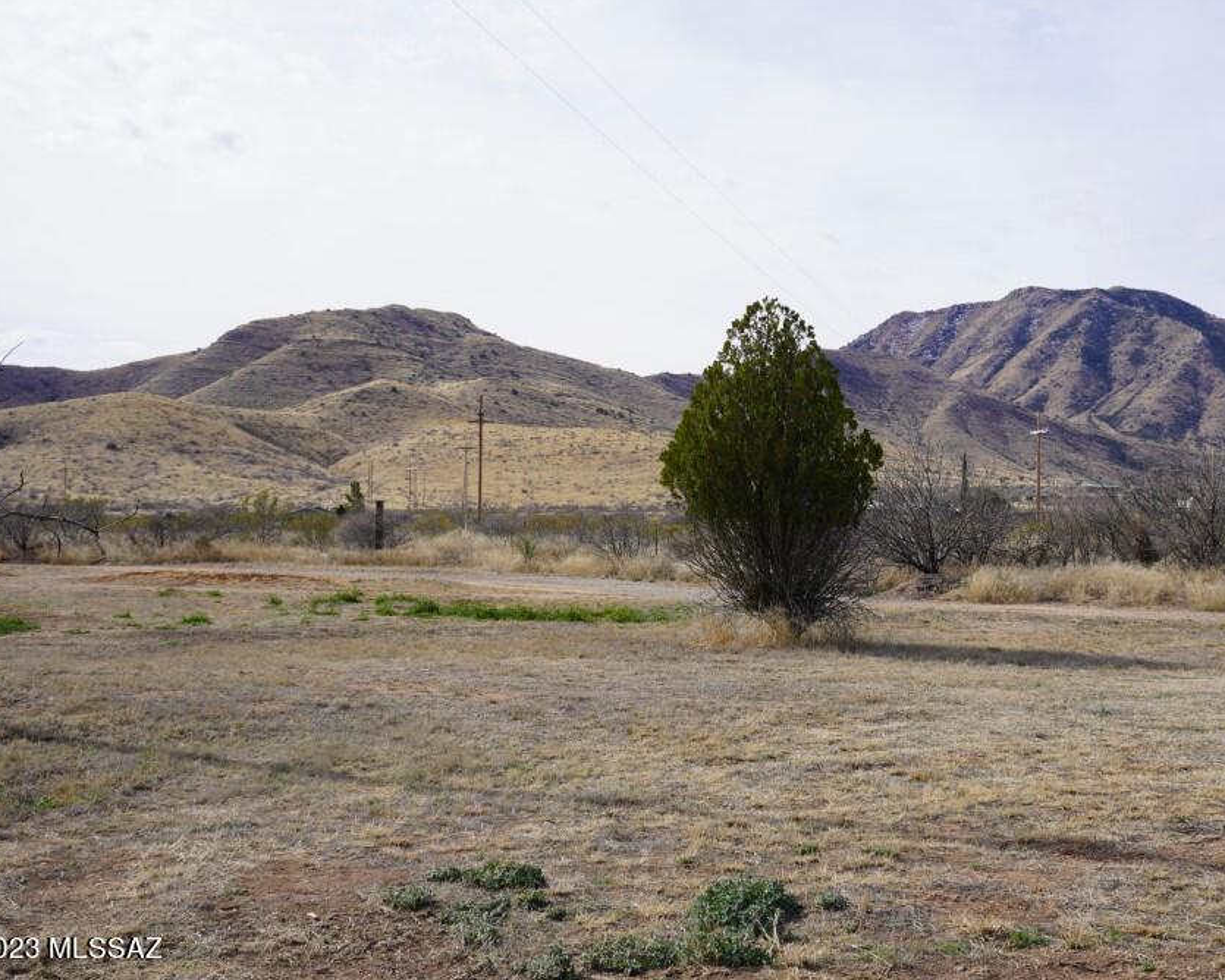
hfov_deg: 39.8
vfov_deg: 32.4
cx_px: 698
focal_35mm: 47
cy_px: 494
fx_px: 1689
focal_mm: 27
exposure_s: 1/640
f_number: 5
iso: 100
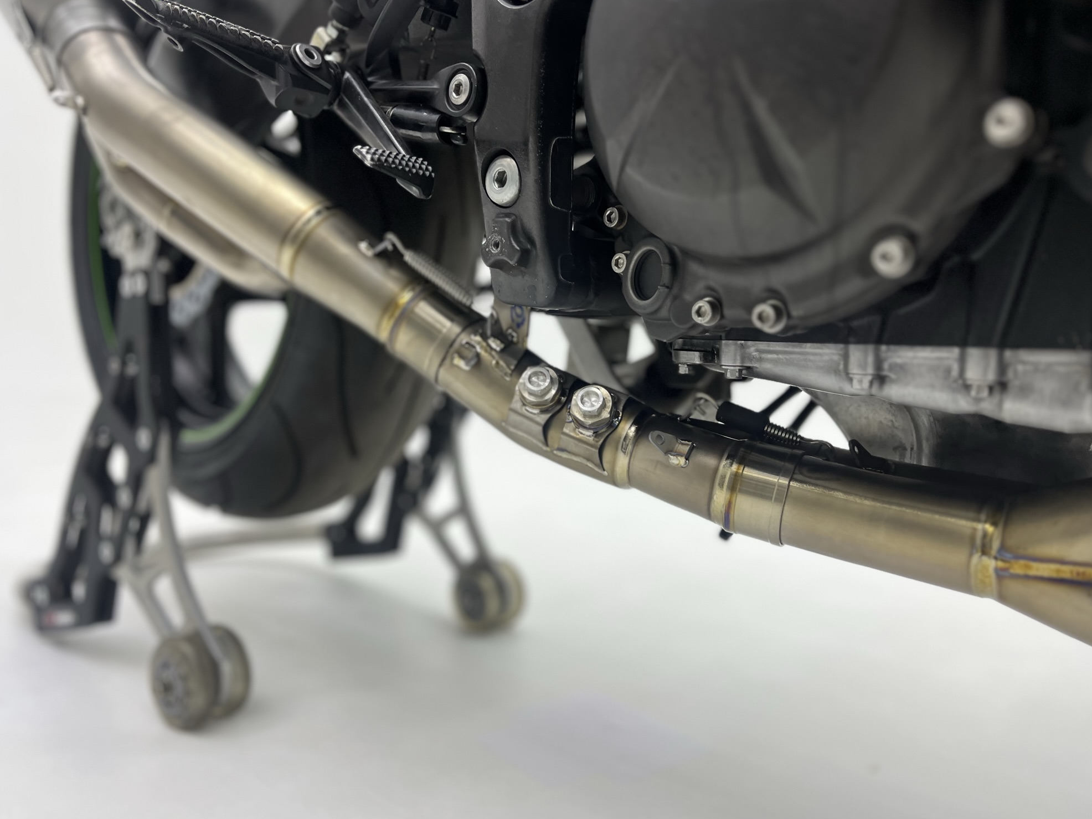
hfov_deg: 65.3
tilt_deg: -4.0
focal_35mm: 27
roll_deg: -0.6
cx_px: 532
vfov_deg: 51.4
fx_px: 852
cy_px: 414
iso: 50
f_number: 1.6
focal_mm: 5.1
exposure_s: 1/100
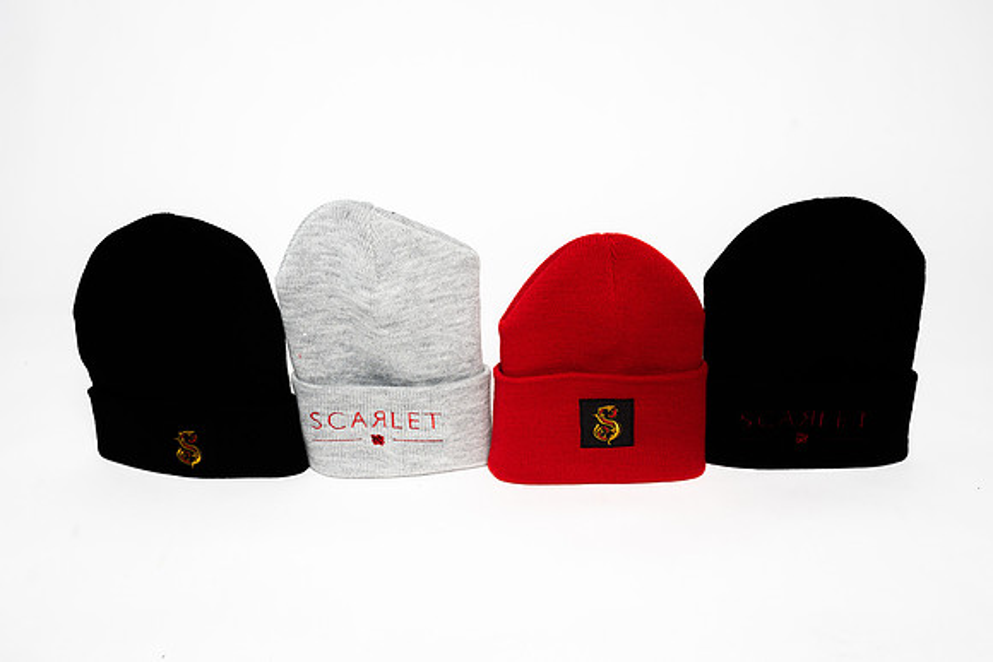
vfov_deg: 37.9
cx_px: 496
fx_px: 966
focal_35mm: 35
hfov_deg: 54.4
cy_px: 331
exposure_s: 1/60
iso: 100
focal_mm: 35
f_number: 8
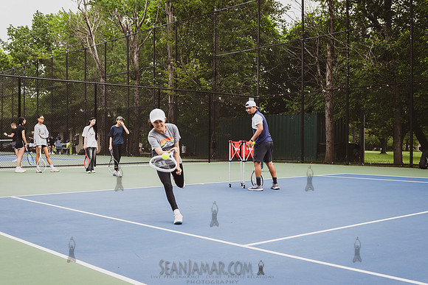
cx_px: 215
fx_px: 521
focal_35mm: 44
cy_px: 142
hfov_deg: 44.6
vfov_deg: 30.6
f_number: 4
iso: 200
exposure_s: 1/640
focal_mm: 35
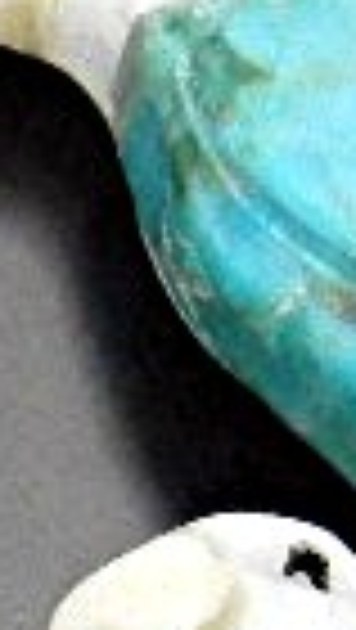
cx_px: -847
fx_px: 6914
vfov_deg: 5.2
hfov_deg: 2.9
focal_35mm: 413
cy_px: 626
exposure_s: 1/30
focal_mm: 9.3
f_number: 7.8
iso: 800
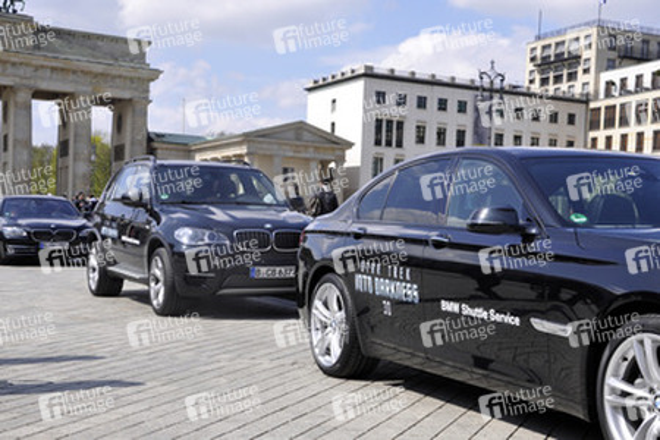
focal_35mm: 48
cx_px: 330
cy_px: 220
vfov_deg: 28.1
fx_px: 880
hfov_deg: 41.1
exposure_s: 1/500
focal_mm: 32
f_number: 11
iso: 400
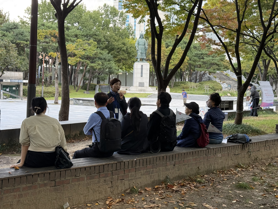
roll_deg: -1.7
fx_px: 385
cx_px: 139
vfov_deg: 30.3
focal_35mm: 48
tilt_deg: -2.7
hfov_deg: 39.7
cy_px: 104
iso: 100
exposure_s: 1/242
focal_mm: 6.76
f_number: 1.78
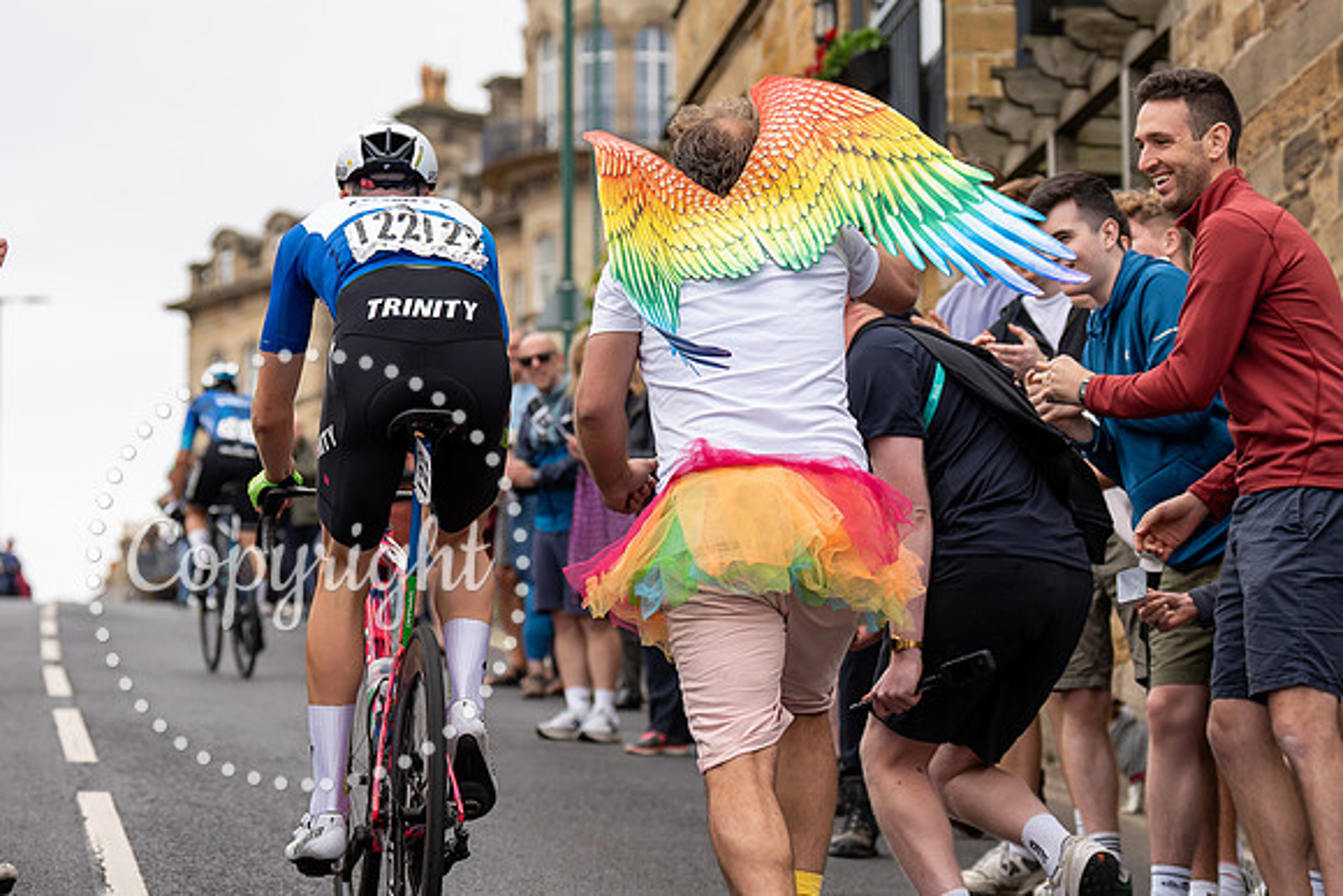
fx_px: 4921
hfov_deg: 15.5
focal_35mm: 132
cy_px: 348
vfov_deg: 10.4
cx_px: 657
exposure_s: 1/1000
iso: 320
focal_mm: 82
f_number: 3.5
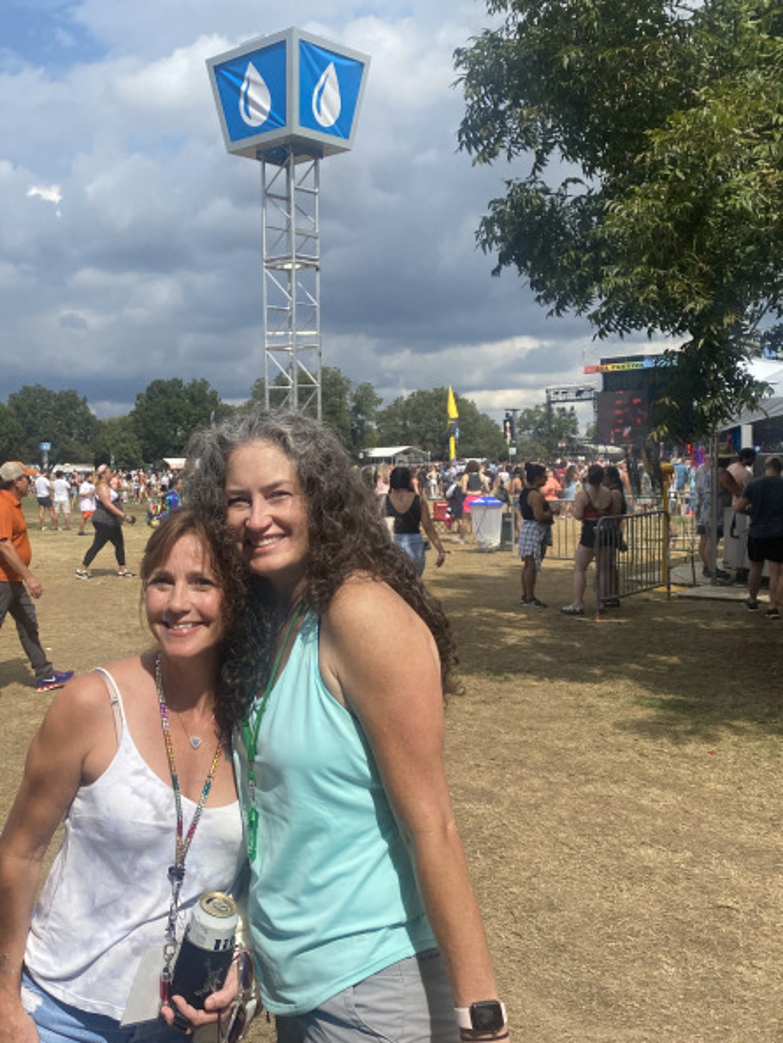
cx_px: 221
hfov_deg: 39.9
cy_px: 525
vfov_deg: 52.6
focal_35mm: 35
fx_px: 1055
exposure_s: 1/3610
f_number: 1.8
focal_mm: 4.25
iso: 32
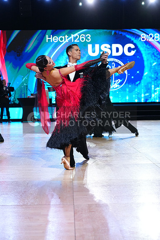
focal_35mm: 61
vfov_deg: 32.9
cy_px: 120
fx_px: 406
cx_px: 80
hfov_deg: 22.3
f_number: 4
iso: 2500
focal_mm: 61
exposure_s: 1/400
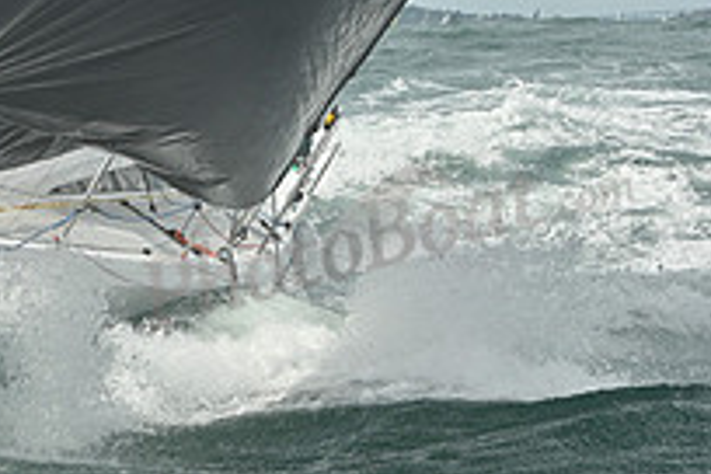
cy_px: 106
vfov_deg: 6.9
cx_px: -35
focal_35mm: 199
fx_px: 3930
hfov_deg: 10.2
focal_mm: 70
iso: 320
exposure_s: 1/1250
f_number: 10
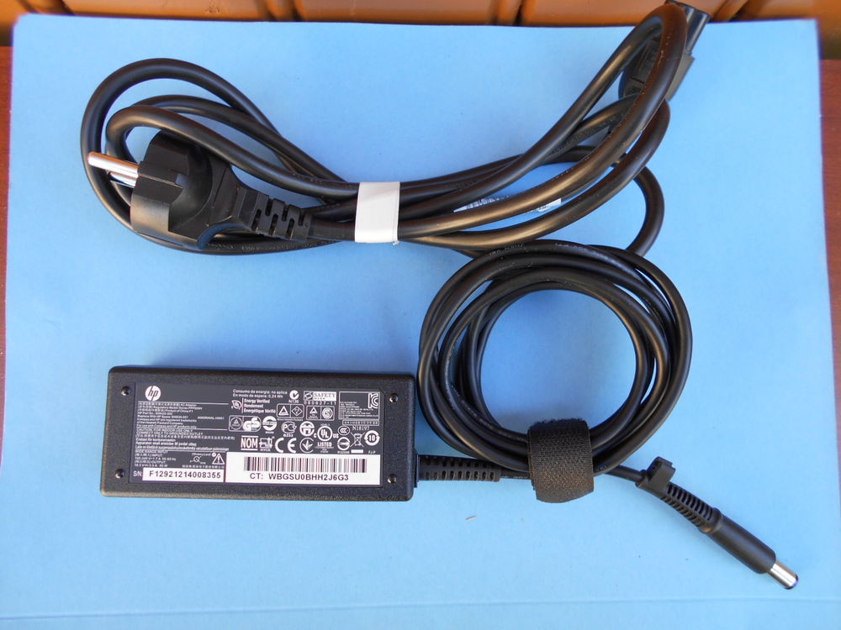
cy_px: 315
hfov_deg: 67.3
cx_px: 420
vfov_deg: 53.1
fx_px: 632
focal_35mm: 26
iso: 80
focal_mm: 4.6
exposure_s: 1/40
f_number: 3.2
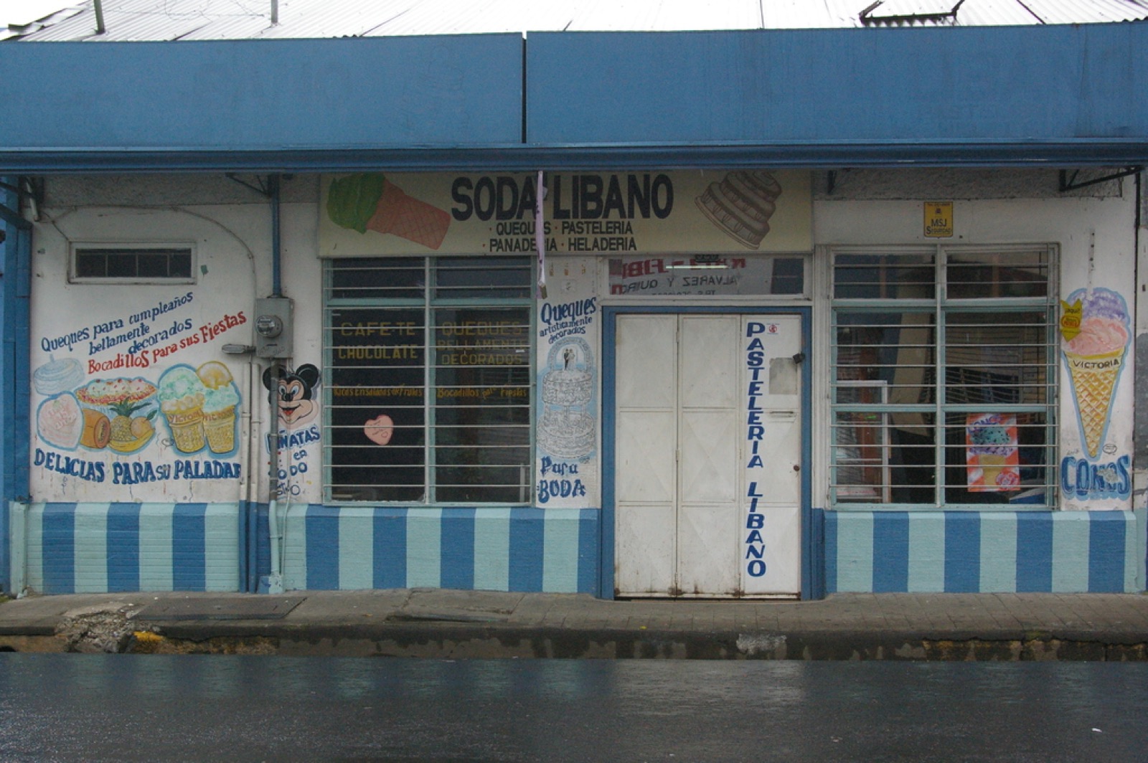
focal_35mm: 46
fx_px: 1482
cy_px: 382
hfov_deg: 42.4
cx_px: 574
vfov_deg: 28.9
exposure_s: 1/350
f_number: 8
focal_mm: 31
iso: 1600
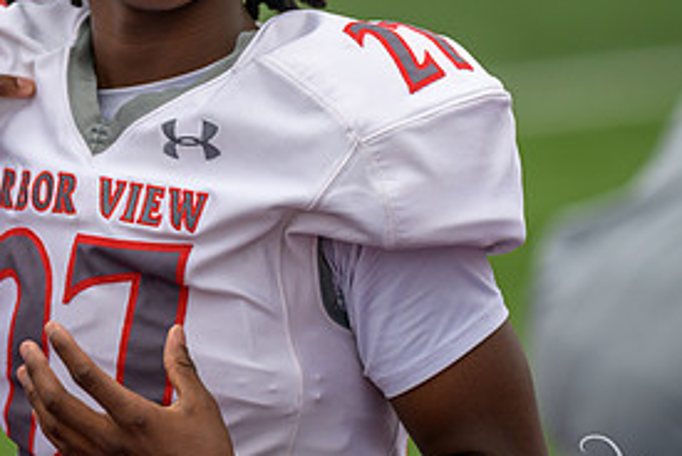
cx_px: 126
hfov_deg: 4.1
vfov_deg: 2.7
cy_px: 138
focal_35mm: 506
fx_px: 9596
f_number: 2.8
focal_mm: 240
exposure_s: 1/500
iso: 125
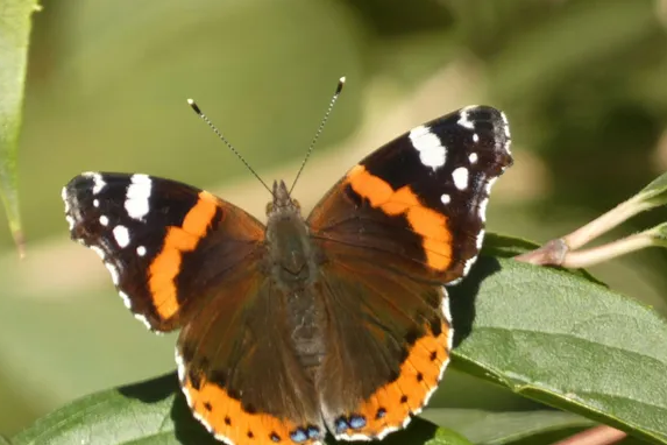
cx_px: 300
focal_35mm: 1393
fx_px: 25807
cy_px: 277
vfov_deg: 1.0
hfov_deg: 1.5
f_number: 5.9
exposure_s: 1/125
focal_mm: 215
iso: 125
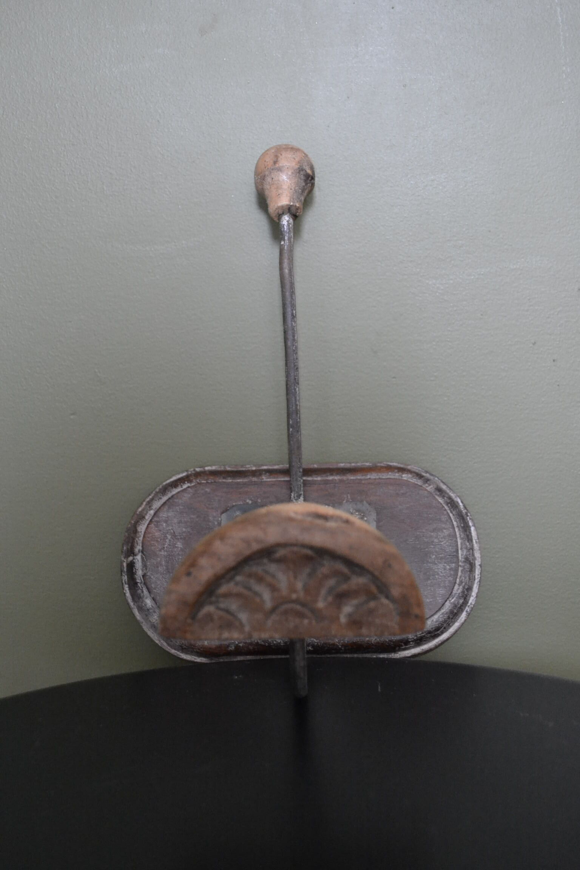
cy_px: 435
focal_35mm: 44
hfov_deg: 30.8
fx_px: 1051
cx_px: 290
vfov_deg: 45.0
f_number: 4.5
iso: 3200
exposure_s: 1/60
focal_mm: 29
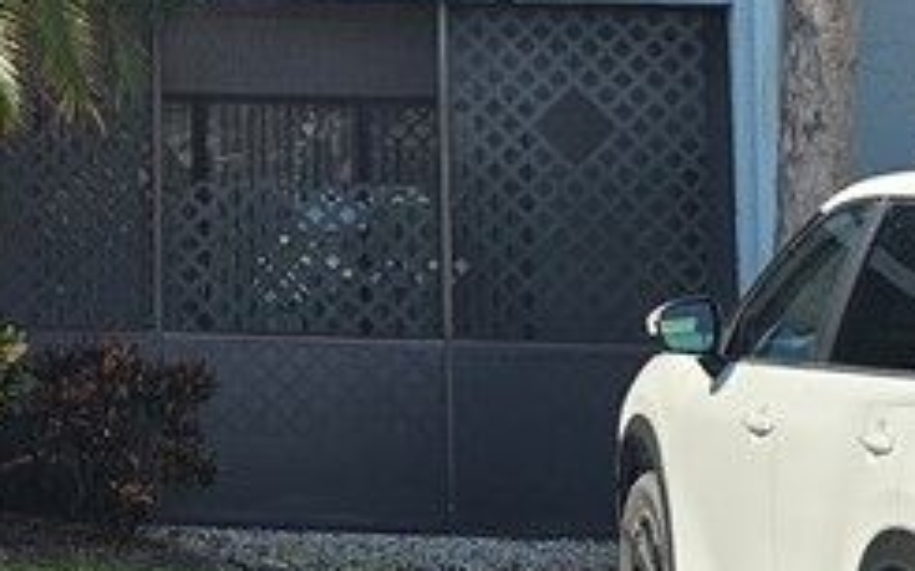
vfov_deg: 12.6
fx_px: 2543
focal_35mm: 102
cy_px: -75
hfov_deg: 19.4
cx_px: -138
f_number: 1.7
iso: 10
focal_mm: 6.3
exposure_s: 1/446
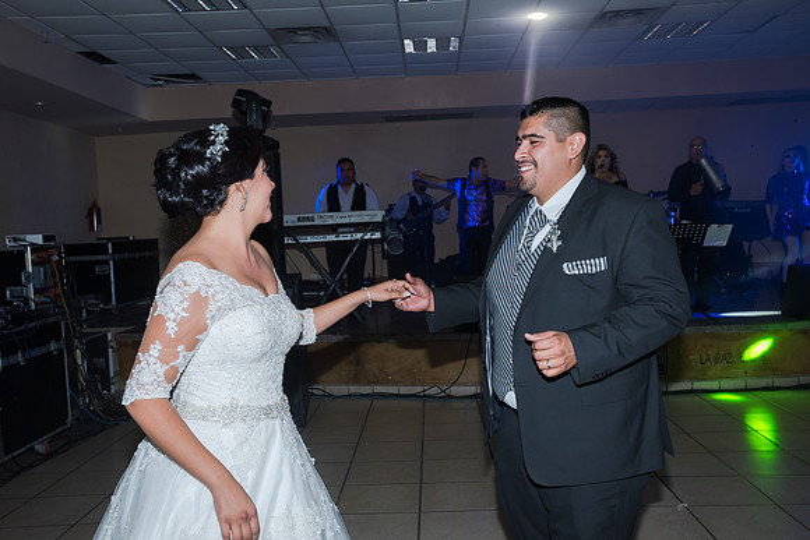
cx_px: 405
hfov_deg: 54.4
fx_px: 788
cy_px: 270
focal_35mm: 35
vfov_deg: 37.9
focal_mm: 35
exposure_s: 1/100
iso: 640
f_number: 5.6
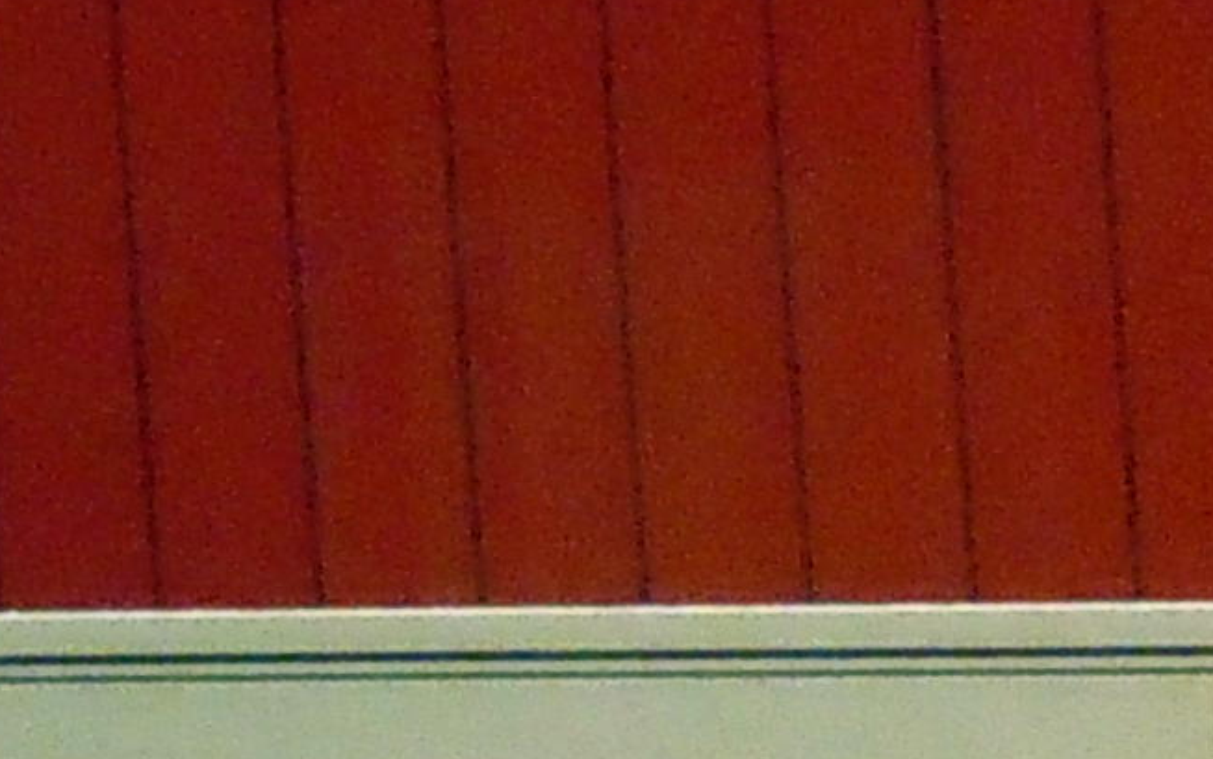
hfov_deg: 9.1
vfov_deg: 6.0
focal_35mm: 210
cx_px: 2823
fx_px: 6943
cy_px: 1722
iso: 800
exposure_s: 1/60
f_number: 3.5
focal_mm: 5.4
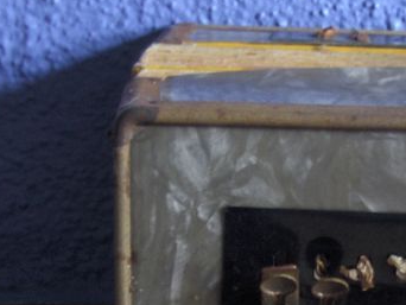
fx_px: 1784
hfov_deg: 12.9
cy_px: 281
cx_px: 297
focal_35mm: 152
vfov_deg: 9.7
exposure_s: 1/1.2
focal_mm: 11.3
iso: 100
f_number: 3.2
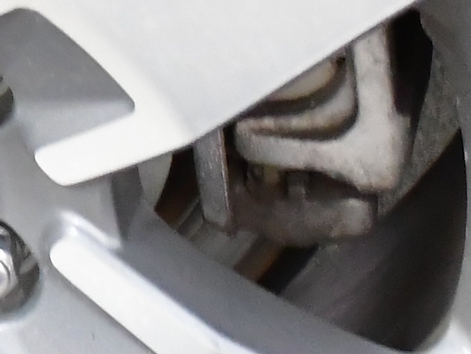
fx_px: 4450
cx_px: -127
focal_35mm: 327
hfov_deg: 6.0
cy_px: 68
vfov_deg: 4.5
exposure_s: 1/40
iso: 3200
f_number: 4.5
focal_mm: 30
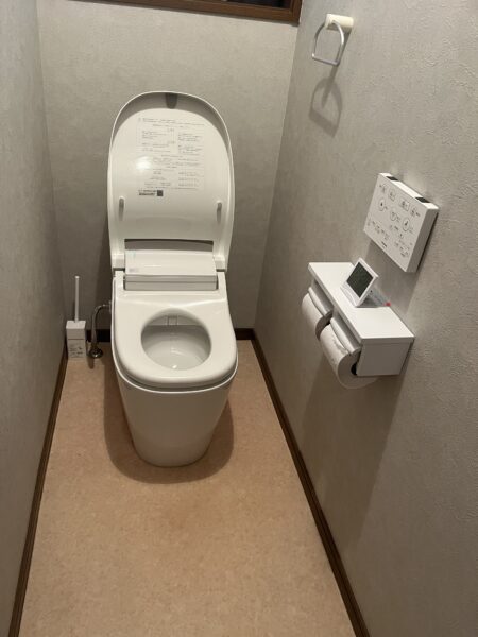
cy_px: 318
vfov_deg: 67.3
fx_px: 479
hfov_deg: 53.1
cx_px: 239
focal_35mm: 26
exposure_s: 1/60
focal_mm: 5.1
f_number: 1.6
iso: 320
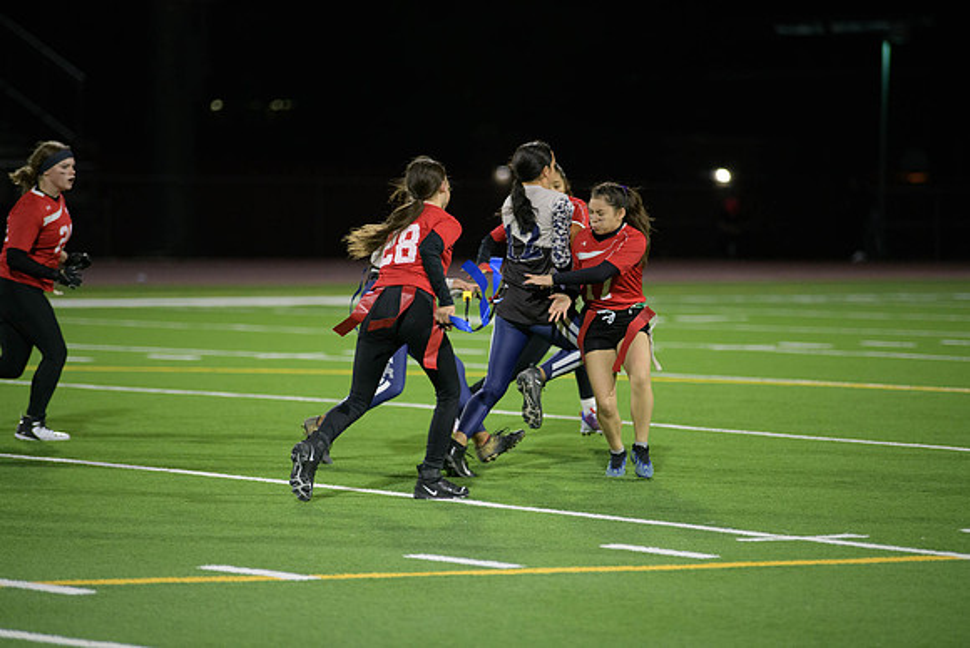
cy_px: 324
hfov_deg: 11.7
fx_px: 4716
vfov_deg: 7.9
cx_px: 485
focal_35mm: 175
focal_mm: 175
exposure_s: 1/640
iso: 3200
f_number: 2.8
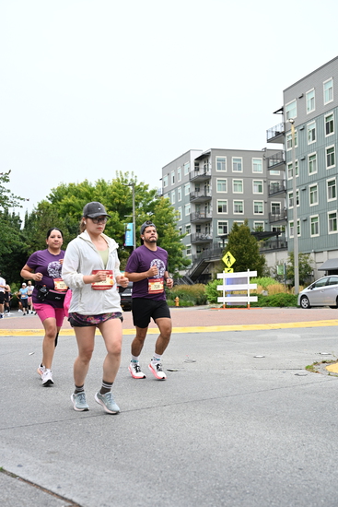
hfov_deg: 29.3
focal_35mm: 46
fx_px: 647
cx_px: 169
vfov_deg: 42.7
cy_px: 254
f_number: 4
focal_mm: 46
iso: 1600
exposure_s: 1/800
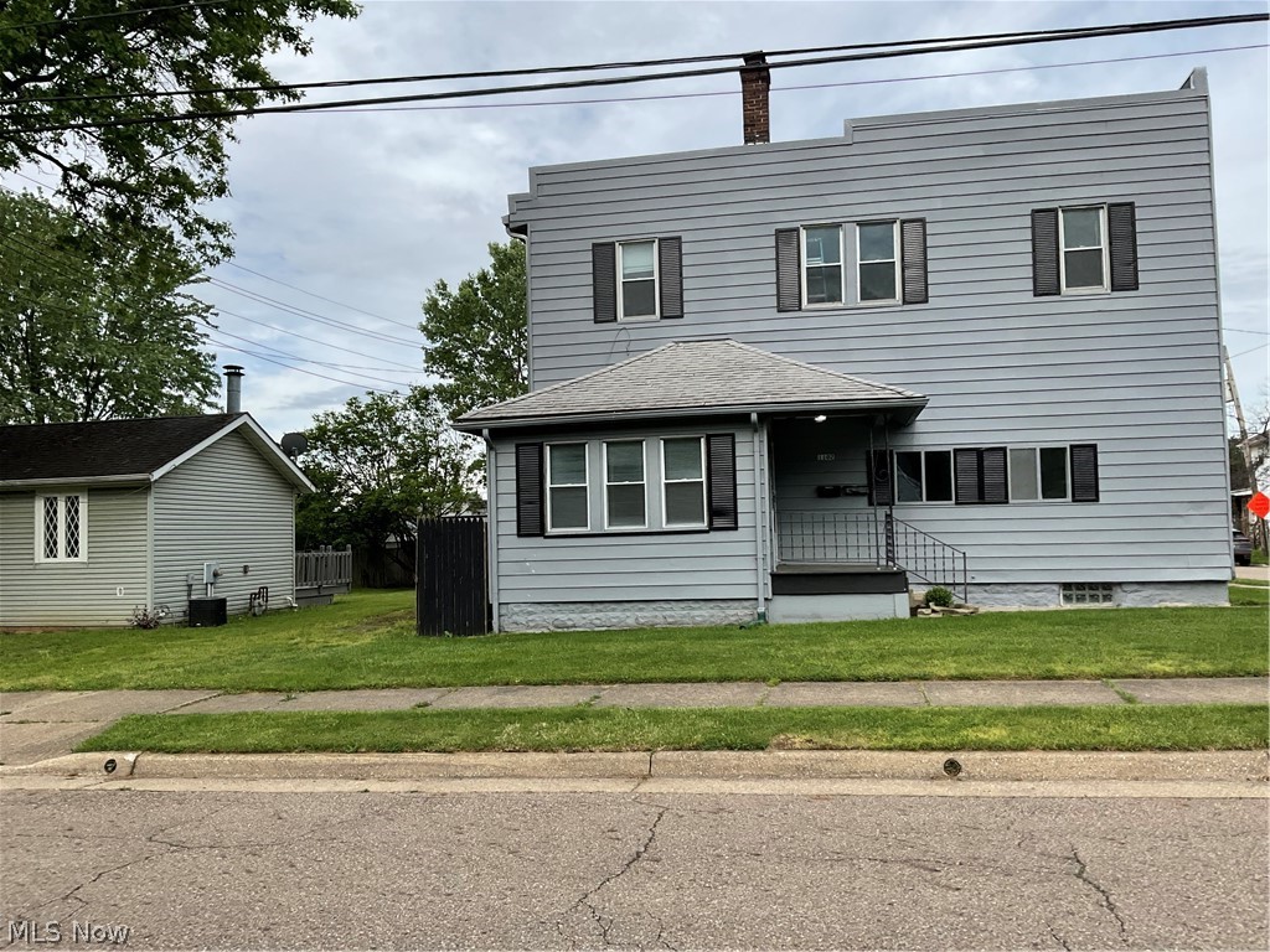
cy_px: 476
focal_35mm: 29
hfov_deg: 61.7
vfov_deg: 48.2
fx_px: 1064
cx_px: 635
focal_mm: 3
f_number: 1.8
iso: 16
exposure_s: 1/997
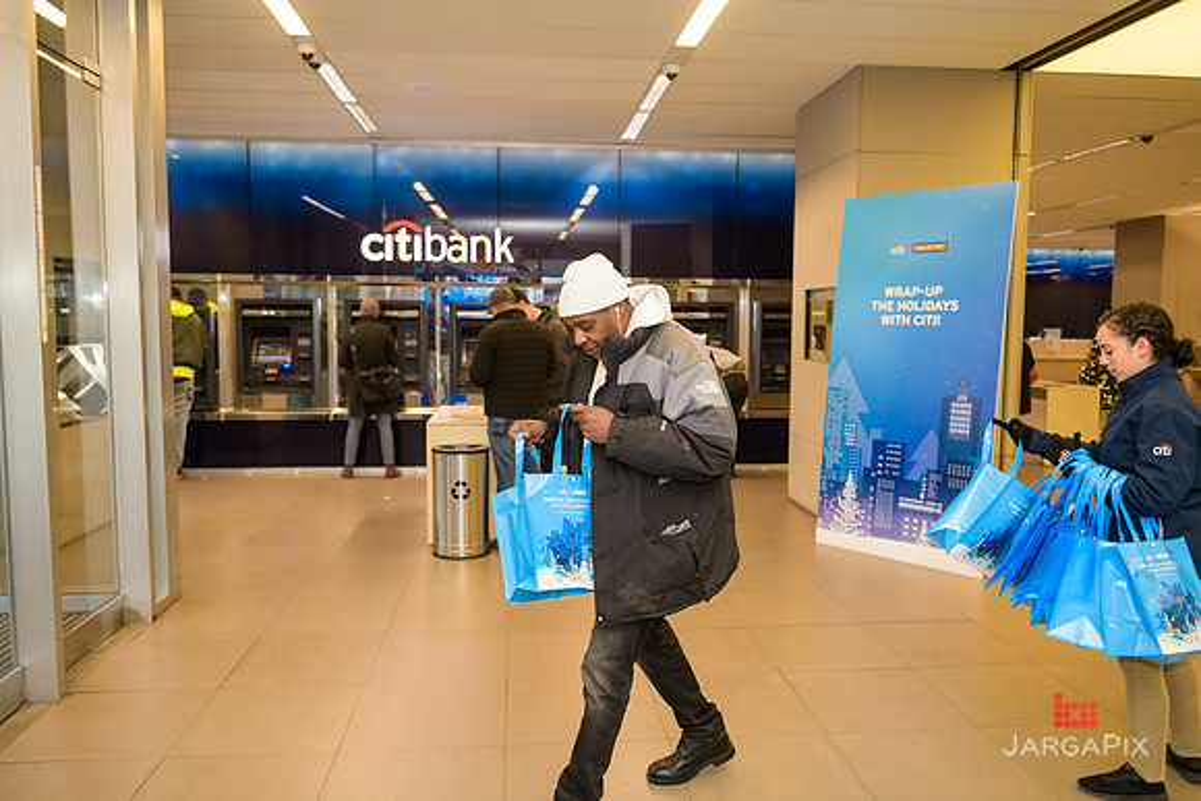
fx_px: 934
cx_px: 600
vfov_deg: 46.4
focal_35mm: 28
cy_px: 400
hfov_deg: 65.5
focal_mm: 28
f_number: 3.2
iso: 800
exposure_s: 1/125
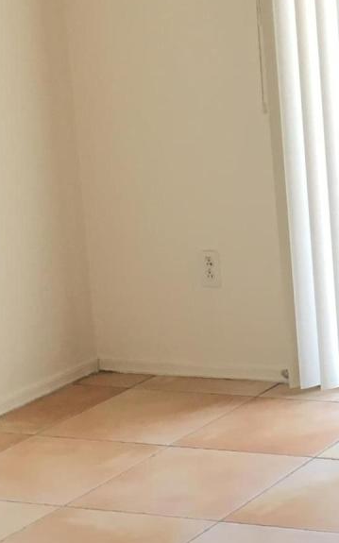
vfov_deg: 19.3
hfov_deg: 11.6
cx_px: 534
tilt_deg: -7.7
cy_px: 117
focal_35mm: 107
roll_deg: +3.3
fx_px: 1583
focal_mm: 4.15
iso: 80
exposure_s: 1/30
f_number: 2.2
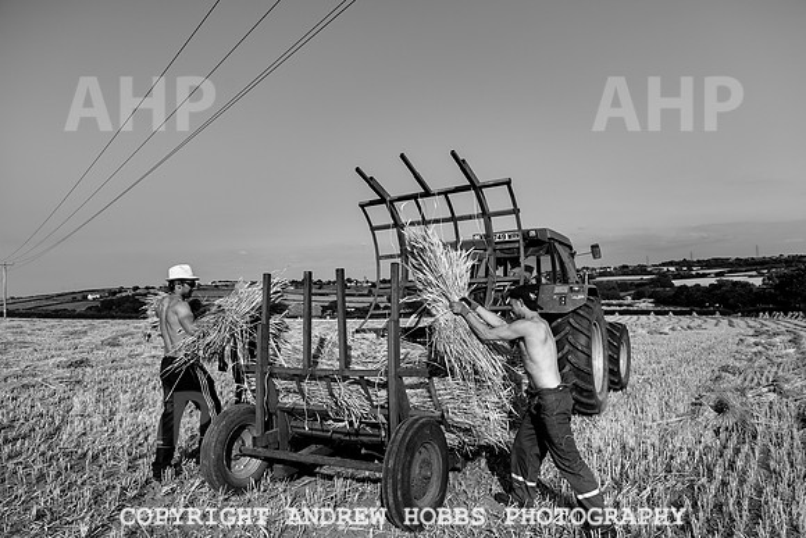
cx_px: 403
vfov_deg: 53.2
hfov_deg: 73.7
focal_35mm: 24
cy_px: 269
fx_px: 537
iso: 64
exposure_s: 1/1250
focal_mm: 24
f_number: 5.6
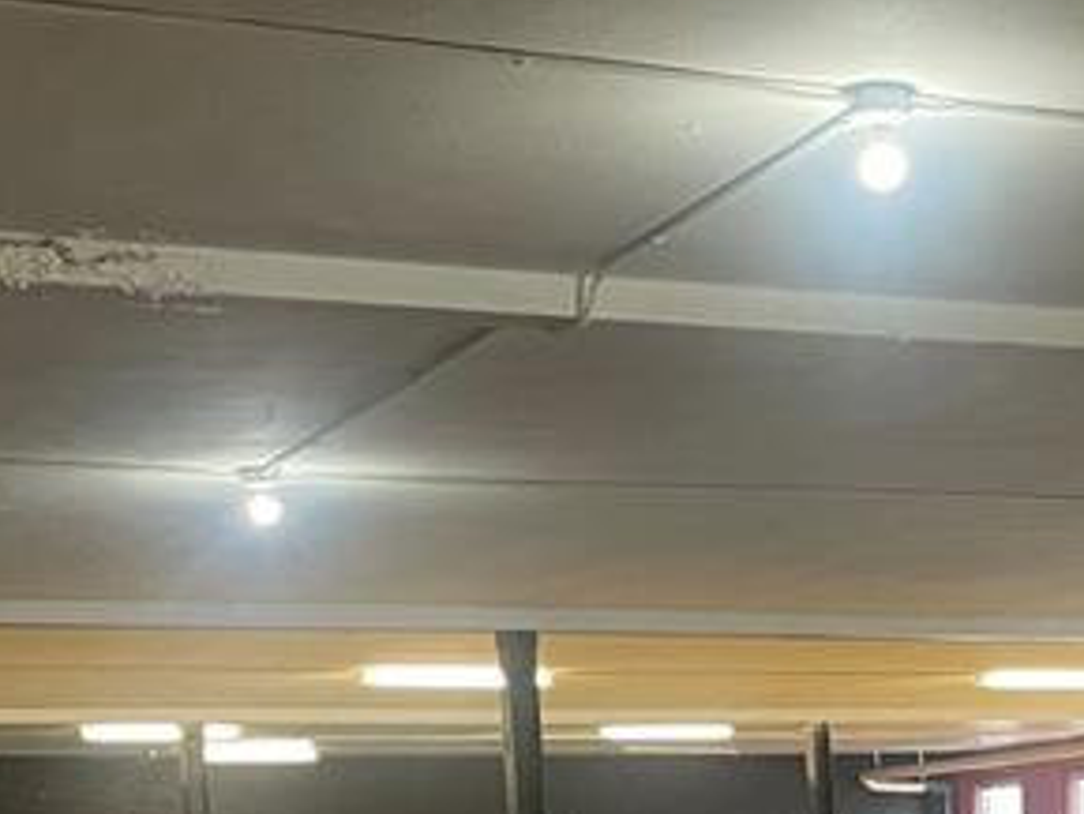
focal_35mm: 92
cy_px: 1140
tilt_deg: -4.3
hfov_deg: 20.7
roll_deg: +2.2
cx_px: 1035
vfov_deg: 15.1
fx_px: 2882
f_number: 1.6
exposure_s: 1/60
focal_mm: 4.2
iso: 200
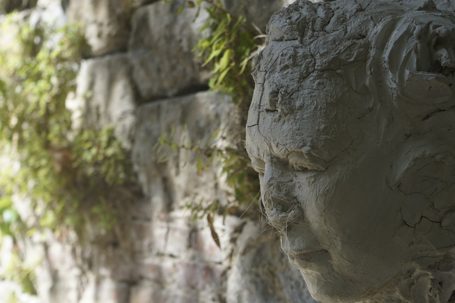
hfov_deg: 27.7
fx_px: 922
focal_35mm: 73
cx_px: 231
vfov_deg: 18.6
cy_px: 184
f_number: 5
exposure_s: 1/160
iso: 125
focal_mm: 57
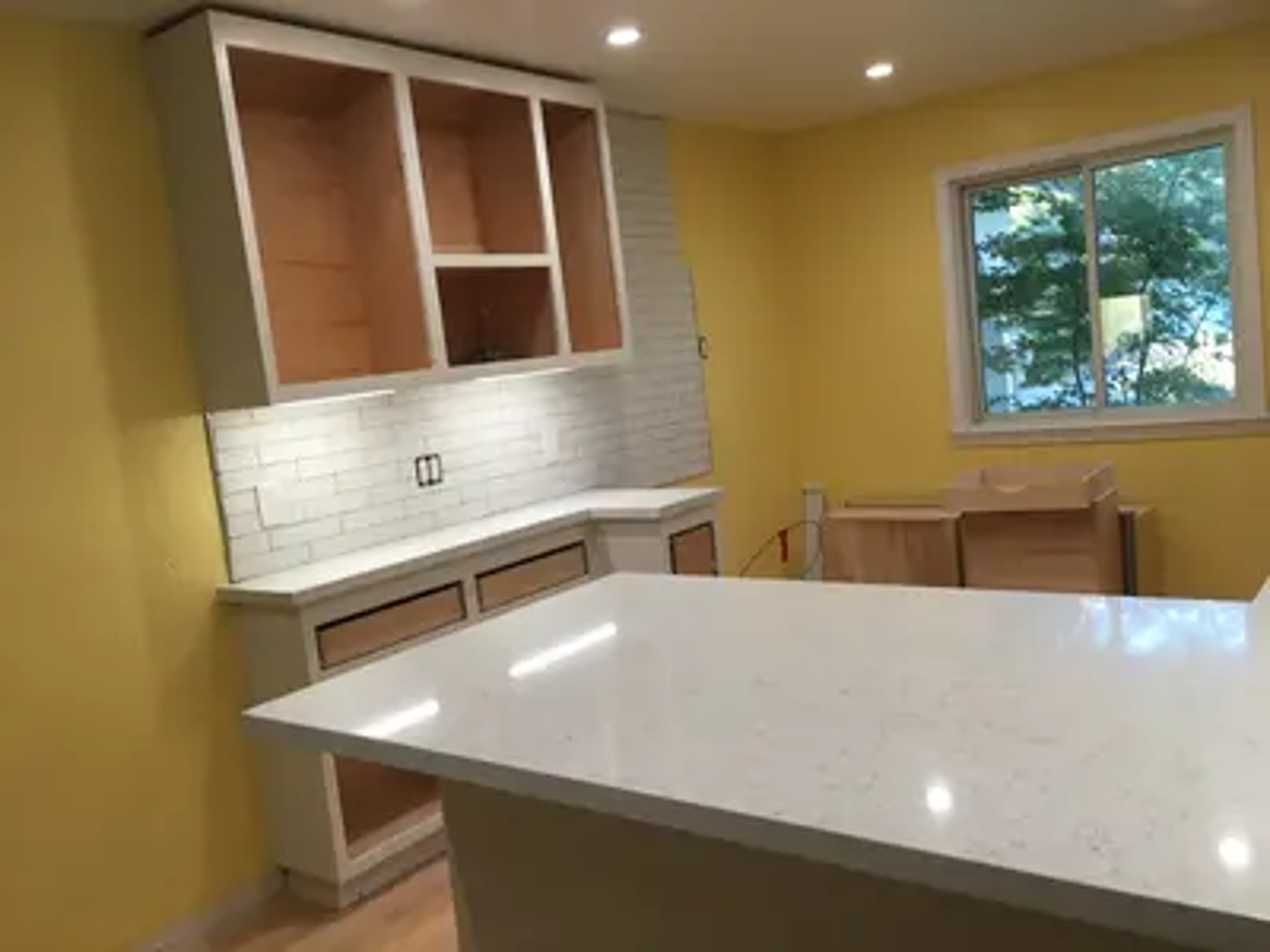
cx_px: 635
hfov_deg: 61.7
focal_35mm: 29
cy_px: 476
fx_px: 1064
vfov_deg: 48.2
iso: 64
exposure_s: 1/30
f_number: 2.2
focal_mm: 4.15
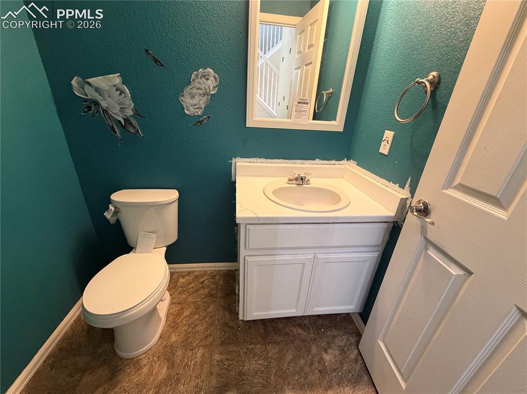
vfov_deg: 85.6
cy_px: 197
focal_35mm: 14
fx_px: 213
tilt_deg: -22.4
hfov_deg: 102.1
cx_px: 264
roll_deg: -2.3
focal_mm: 2.22
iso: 400
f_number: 2.2
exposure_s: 1/60
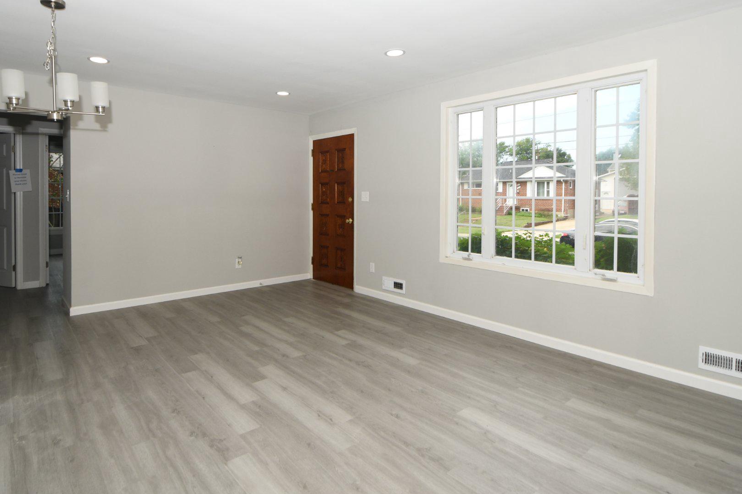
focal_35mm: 19
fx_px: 392
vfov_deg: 64.1
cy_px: 202
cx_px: 337
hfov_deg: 86.7
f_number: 5.6
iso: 200
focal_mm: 10
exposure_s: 1/250
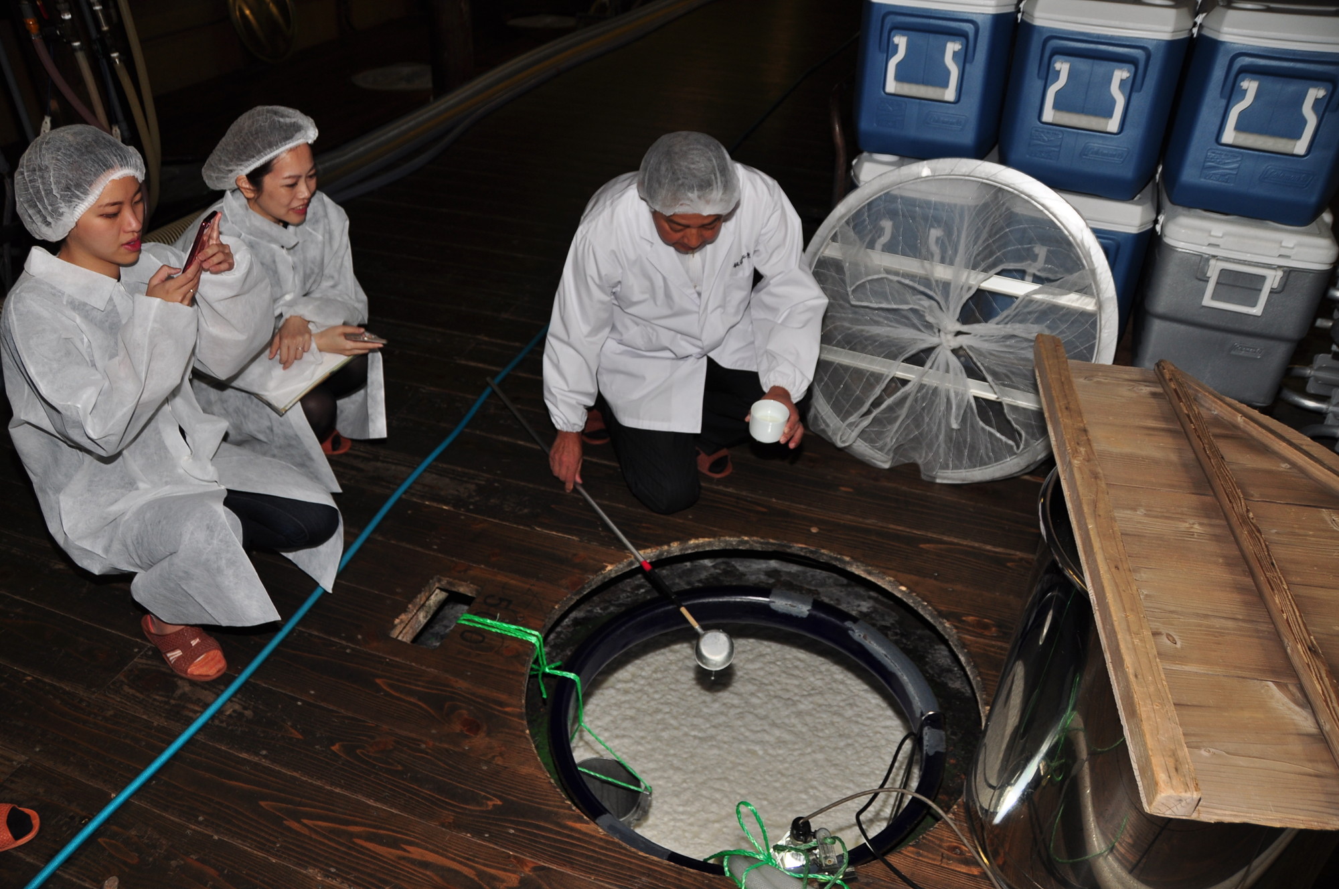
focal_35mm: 27
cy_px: 444
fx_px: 1003
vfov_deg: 47.8
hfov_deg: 67.4
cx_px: 670
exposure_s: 1/60
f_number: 4
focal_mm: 18
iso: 200
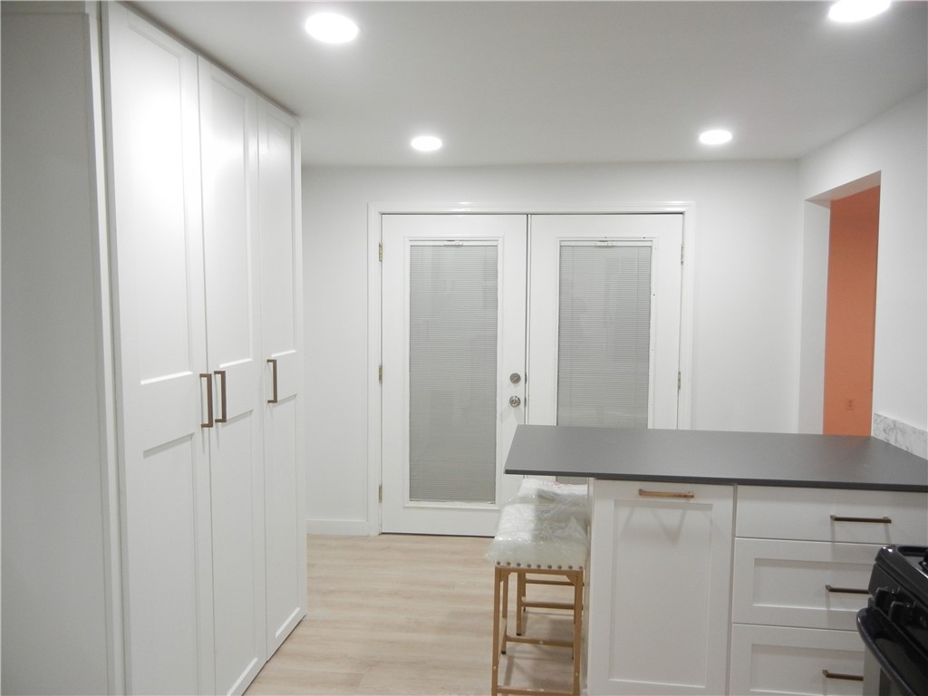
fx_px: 804
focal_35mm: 30
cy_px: 348
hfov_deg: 60.0
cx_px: 464
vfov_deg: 46.8
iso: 339
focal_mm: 5.4
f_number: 3.5
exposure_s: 1/30
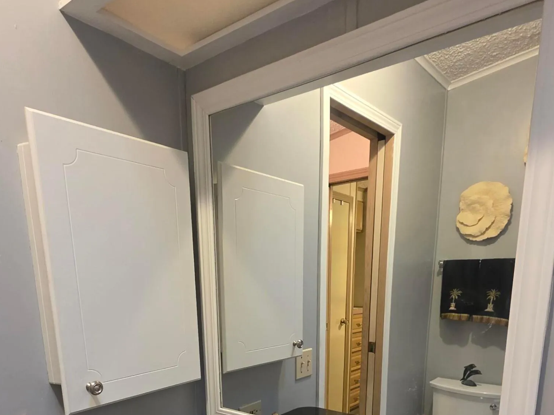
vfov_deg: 48.9
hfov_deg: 69.4
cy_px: 375
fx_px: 400
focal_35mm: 25
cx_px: 274
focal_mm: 2.2
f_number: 1.9
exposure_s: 1/60
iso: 400
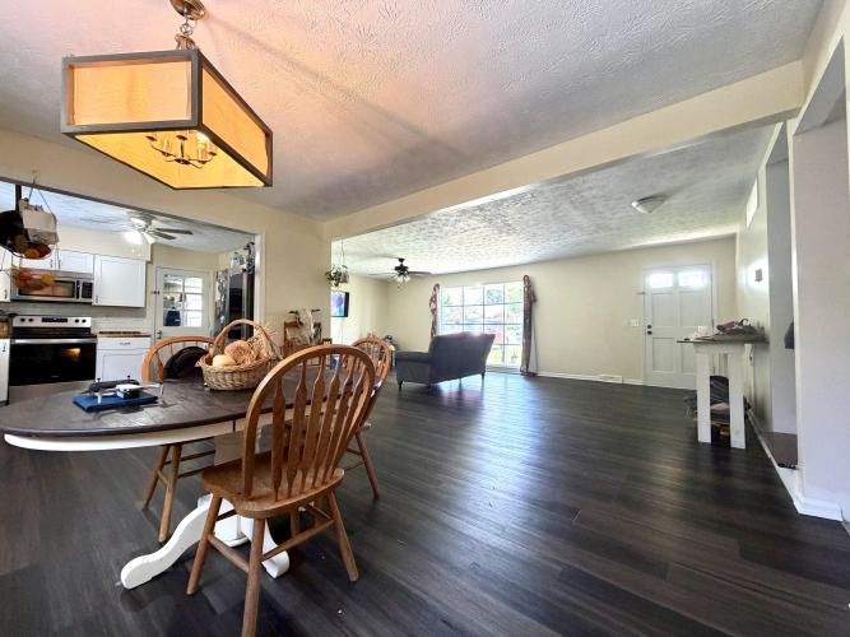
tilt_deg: +1.9
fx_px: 344
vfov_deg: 85.7
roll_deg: +0.2
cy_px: 318
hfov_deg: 102.1
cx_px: 425
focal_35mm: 14
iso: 250
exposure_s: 1/120
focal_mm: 2.22
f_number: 2.2
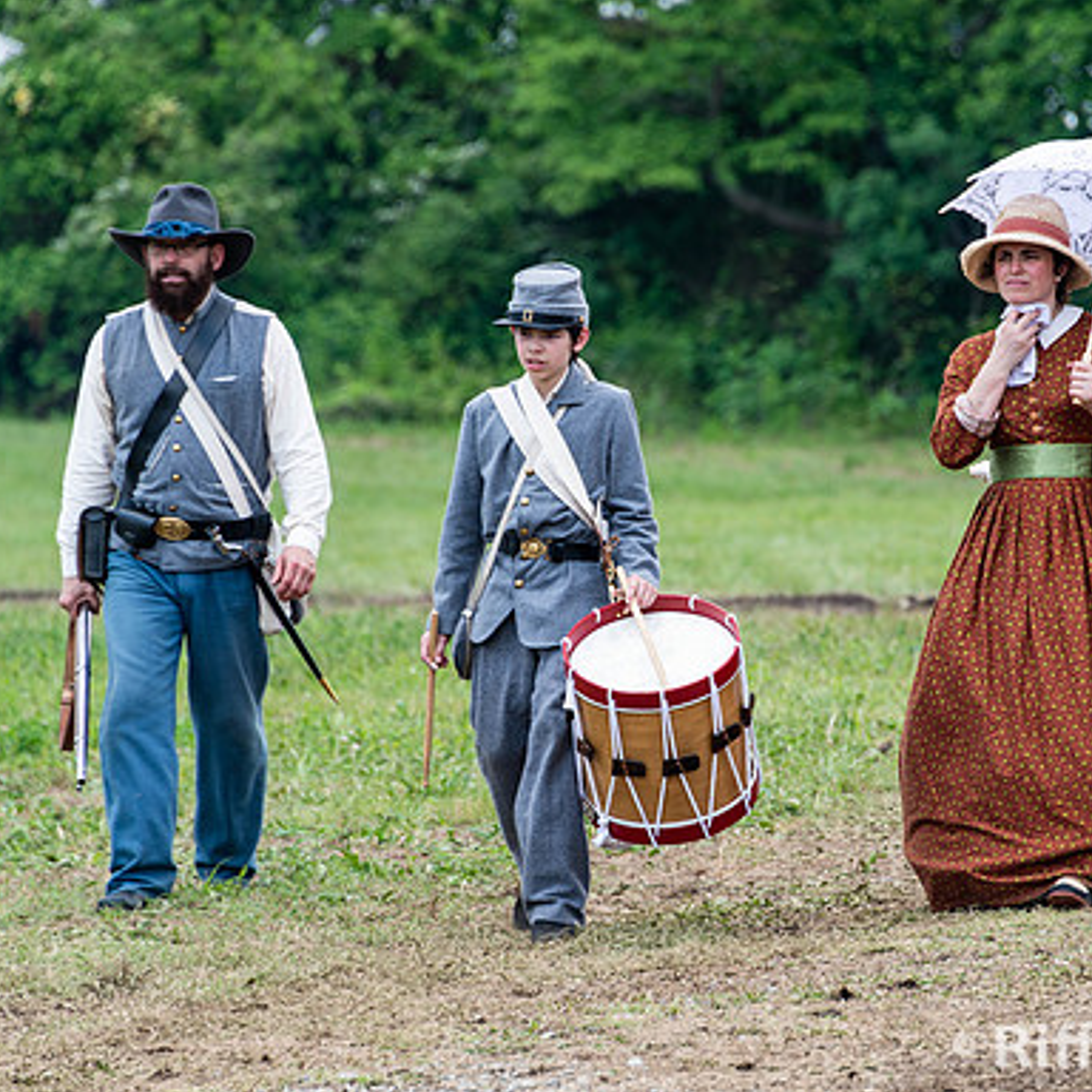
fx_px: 13741
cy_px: 547
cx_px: 762
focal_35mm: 385
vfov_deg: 4.6
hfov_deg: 4.5
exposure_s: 1/200
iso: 160
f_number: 8
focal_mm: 300
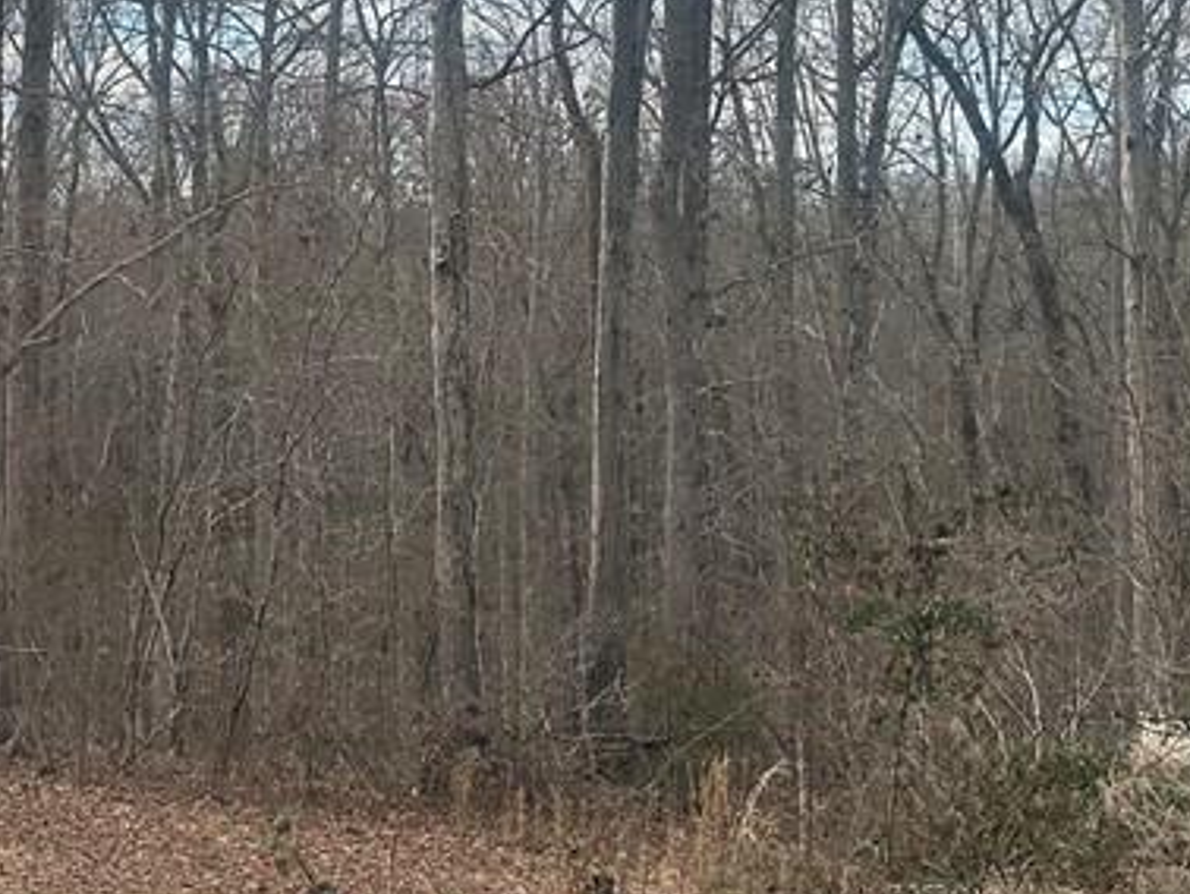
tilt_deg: +5.6
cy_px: 283
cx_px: 173
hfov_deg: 28.9
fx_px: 2236
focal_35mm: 65
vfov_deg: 22.5
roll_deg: -0.5
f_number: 1.78
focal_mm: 6.86
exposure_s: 1/2110
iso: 80
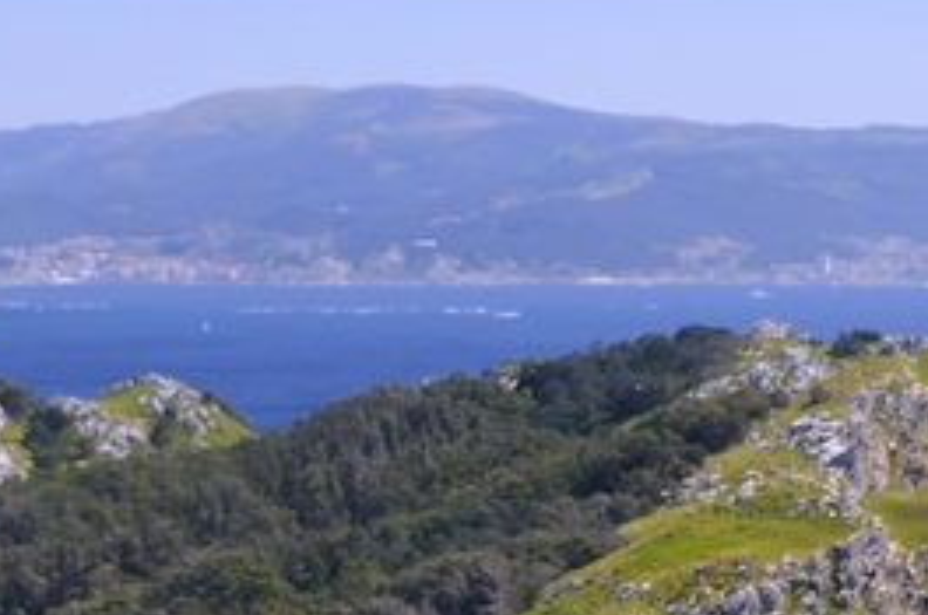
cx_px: 475
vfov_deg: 7.5
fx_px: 4683
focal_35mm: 182
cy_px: 664
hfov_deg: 11.3
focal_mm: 32
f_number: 11
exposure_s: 1/50
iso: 200
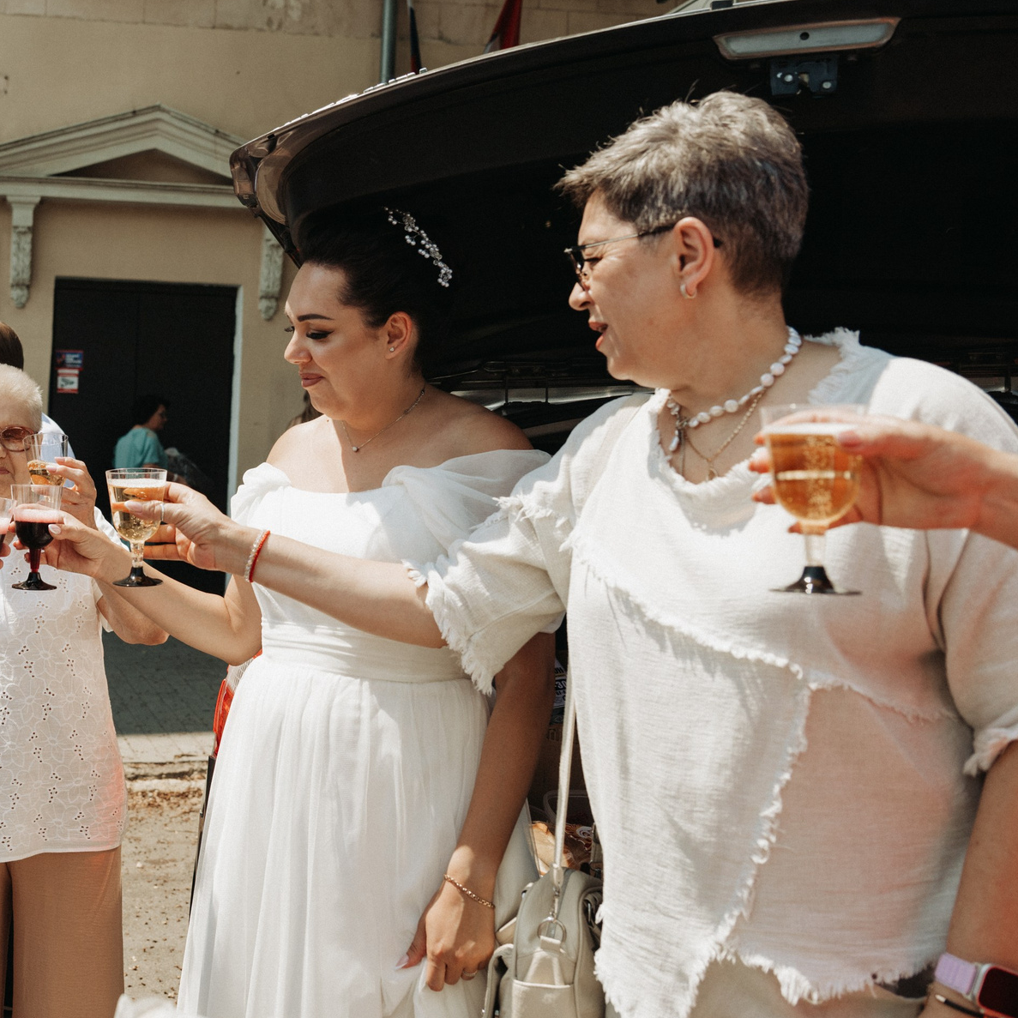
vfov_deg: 38.3
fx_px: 1464
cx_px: 18
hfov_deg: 35.0
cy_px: 467
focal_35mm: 44
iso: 100
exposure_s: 1/1600
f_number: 3.5
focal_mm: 24
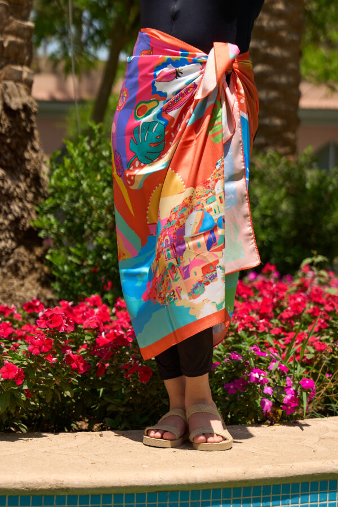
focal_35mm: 105
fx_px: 1479
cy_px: 254
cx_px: 169
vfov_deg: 19.5
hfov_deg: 13.0
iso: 400
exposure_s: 1/5000
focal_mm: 70
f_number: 2.8
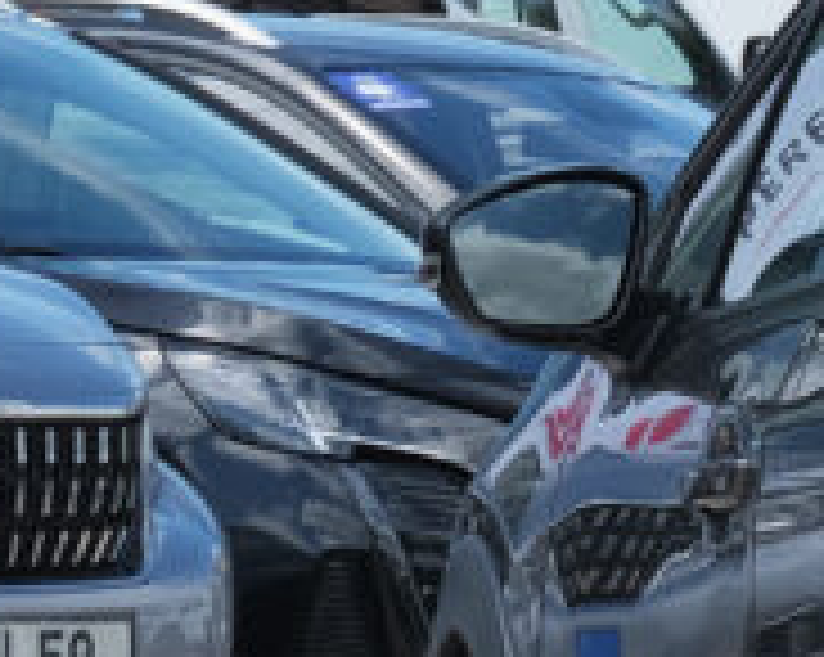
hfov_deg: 5.2
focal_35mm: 358
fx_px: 8721
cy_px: 632
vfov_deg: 4.3
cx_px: 2202
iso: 160
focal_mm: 45
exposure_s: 1/160
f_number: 9
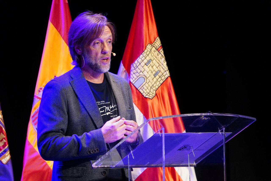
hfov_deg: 8.1
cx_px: 136
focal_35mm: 255
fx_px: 1919
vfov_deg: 5.4
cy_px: 90
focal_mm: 170
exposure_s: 1/125
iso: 6400
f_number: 6.3
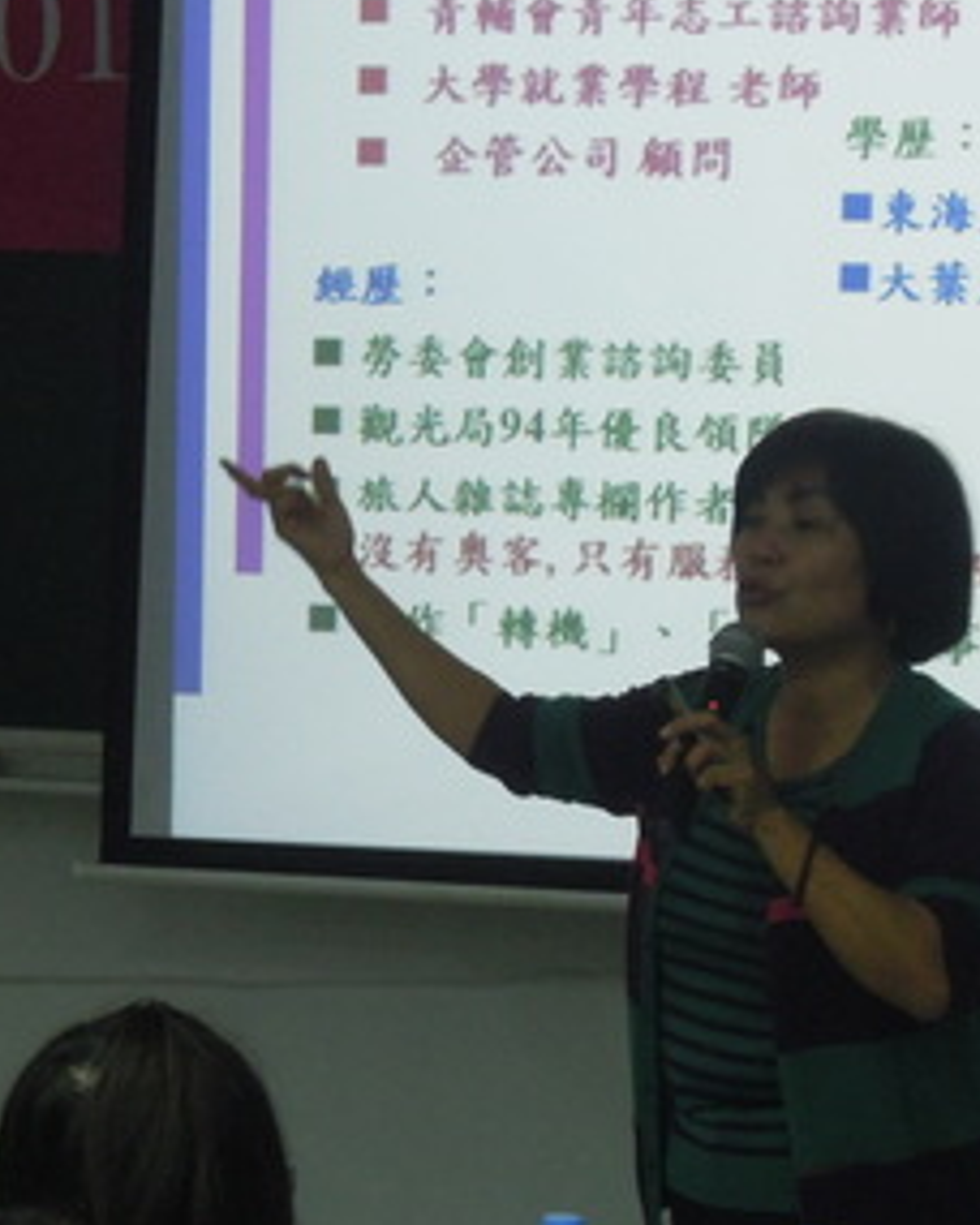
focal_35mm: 168
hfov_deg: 9.2
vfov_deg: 11.5
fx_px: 6091
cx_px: 254
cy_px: 681
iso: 500
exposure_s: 1/25
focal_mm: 12.5
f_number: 4.5
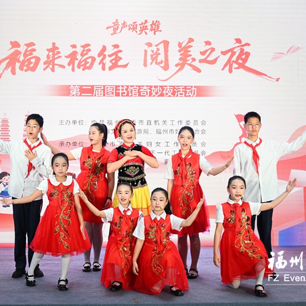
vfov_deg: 29.1
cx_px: 134
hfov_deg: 29.0
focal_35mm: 59
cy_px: 153
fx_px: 590
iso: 500
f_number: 3.2
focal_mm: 46
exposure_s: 1/100
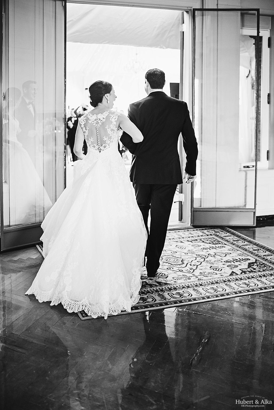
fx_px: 399
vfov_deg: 54.4
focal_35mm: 35
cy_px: 205
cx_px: 137
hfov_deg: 37.9
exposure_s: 1/160
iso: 1000
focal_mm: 35
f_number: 1.8
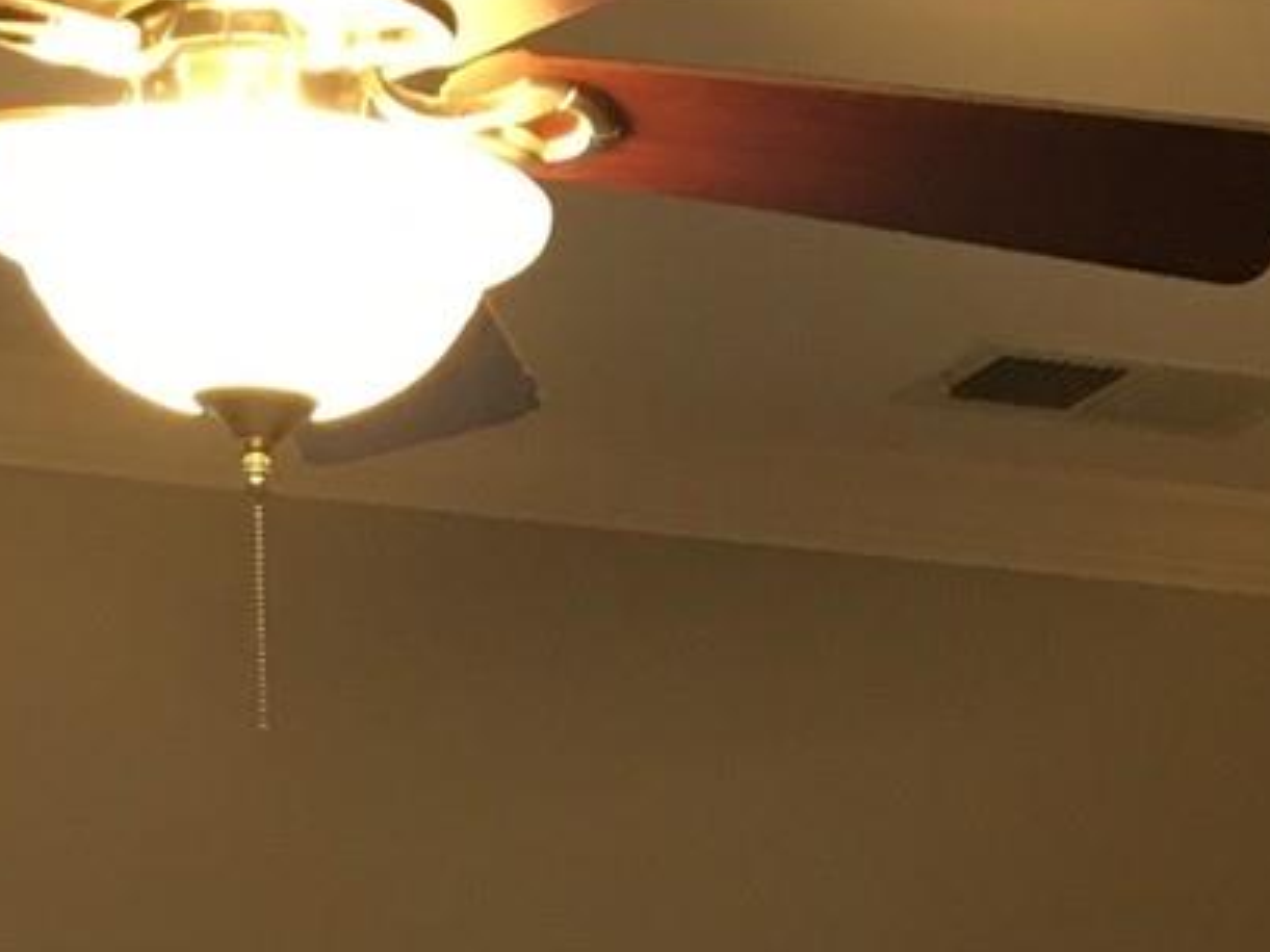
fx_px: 5355
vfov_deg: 9.0
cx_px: 1064
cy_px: 2378
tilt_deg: -6.1
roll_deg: -0.1
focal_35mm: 146
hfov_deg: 13.4
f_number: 2.2
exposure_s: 1/30
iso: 80
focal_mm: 4.15
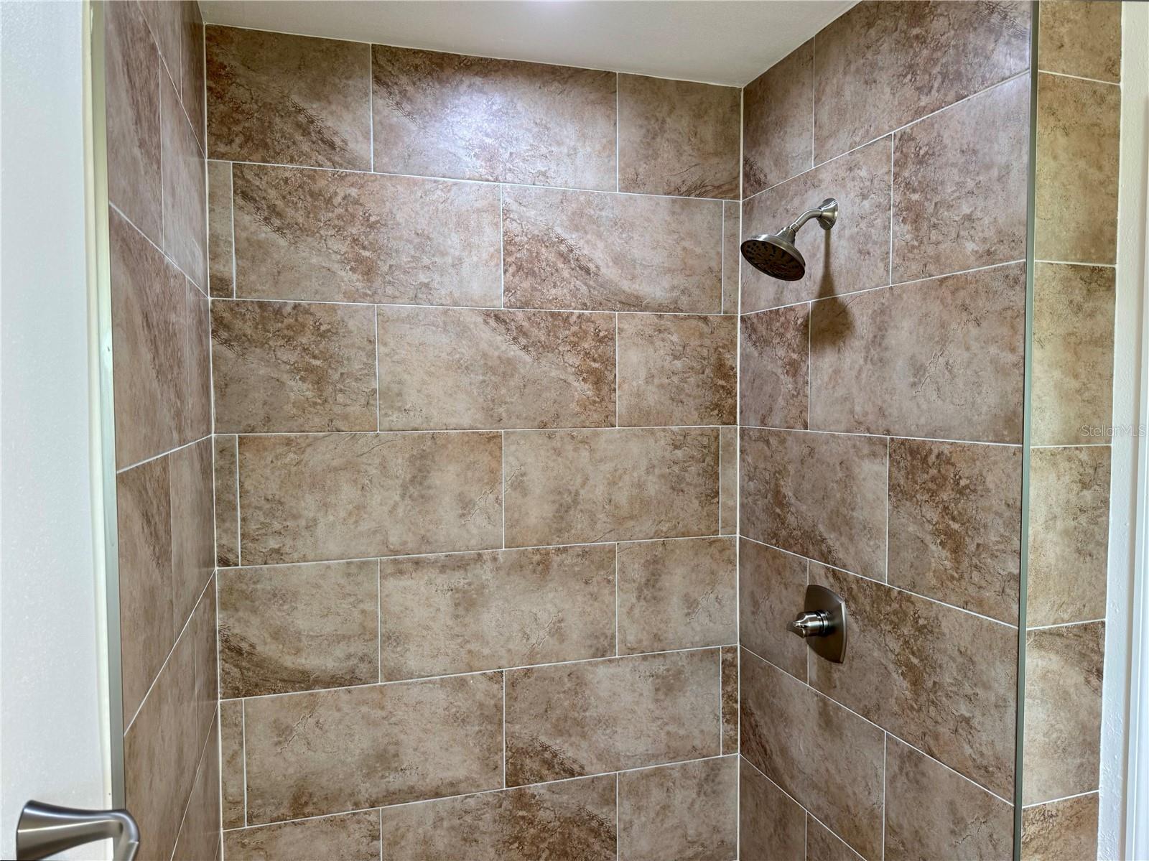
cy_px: 430
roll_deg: +0.4
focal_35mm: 24
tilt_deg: -2.3
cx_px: 574
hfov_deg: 71.6
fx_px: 796
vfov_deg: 56.8
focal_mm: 6.76
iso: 125
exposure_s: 1/120
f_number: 1.78
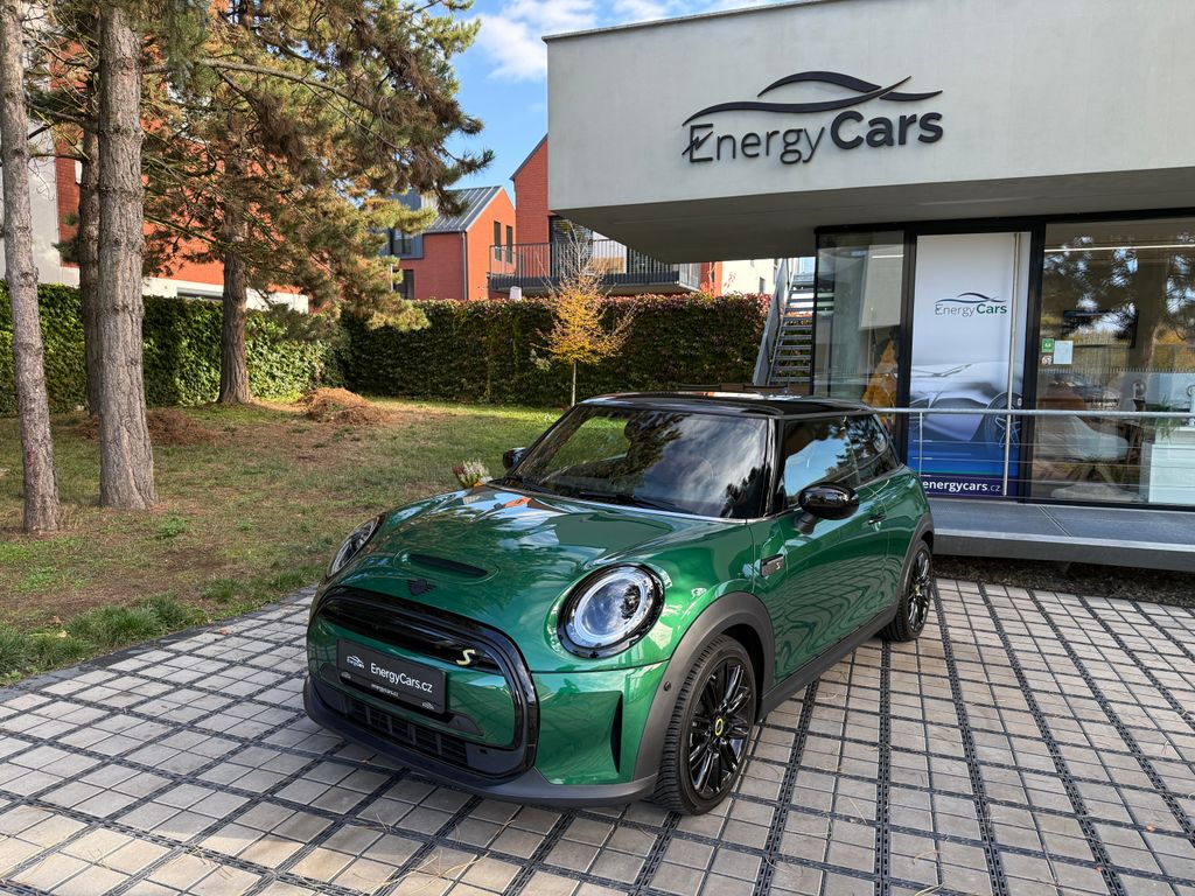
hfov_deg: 71.6
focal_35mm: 24
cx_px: 598
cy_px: 448
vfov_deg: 56.8
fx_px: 829
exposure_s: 1/407
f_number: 1.78
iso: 100
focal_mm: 6.76
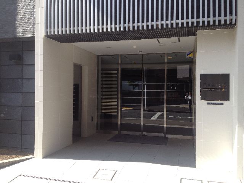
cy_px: 92
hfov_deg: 52.6
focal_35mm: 35
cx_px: 122
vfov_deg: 40.7
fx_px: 247
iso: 50
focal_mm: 4.28
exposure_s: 1/431
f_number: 2.4
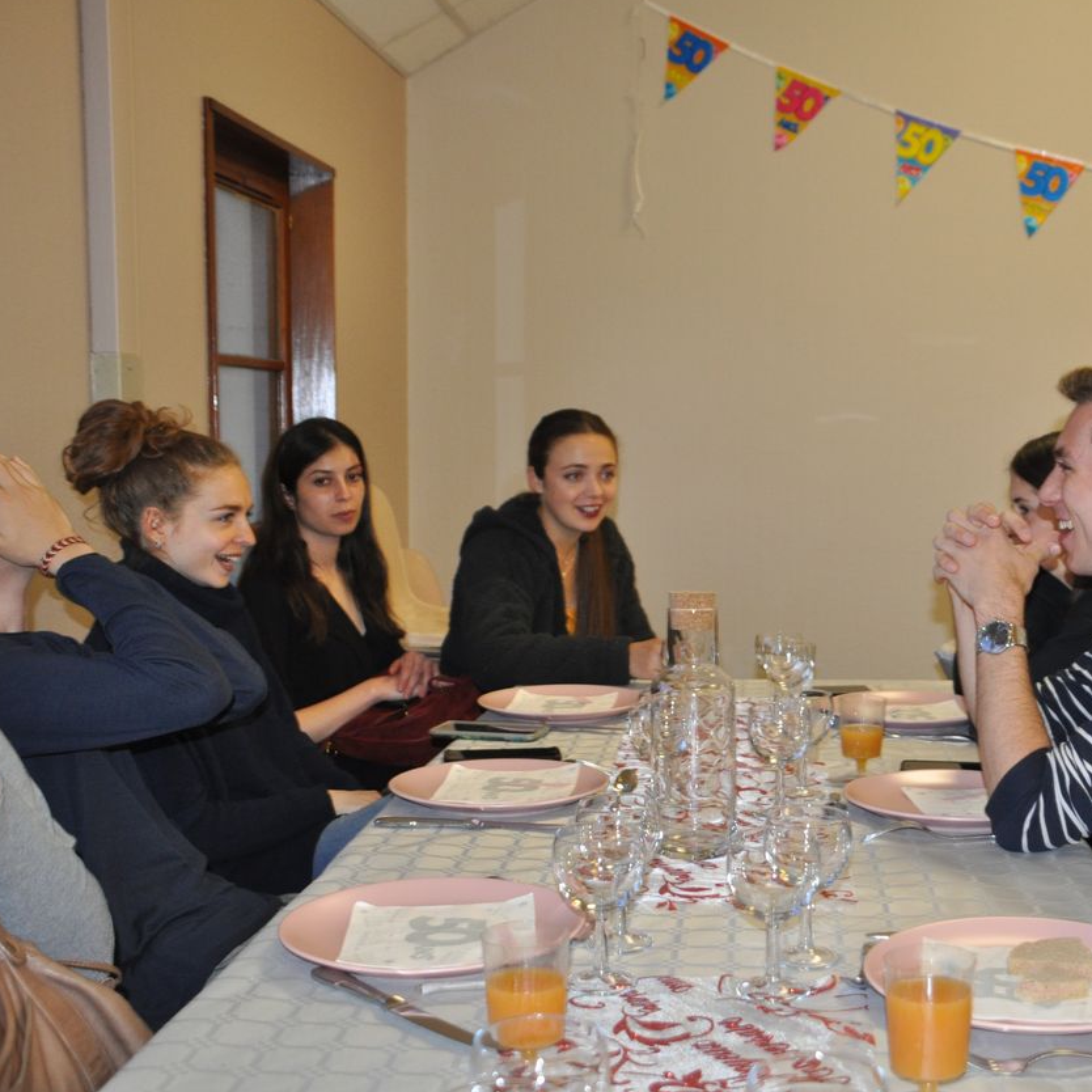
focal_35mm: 43
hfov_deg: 38.5
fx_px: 1535
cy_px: 539
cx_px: 765
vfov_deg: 39.2
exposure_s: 1/60
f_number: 3.8
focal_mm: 22
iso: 800
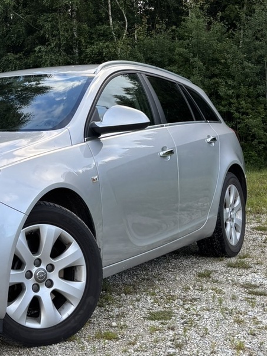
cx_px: -15
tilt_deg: +1.4
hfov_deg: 20.5
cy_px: 125
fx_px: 710
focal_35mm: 69
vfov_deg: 28.0
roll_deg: +1.1
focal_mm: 5.96
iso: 40
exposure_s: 1/251
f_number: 1.6
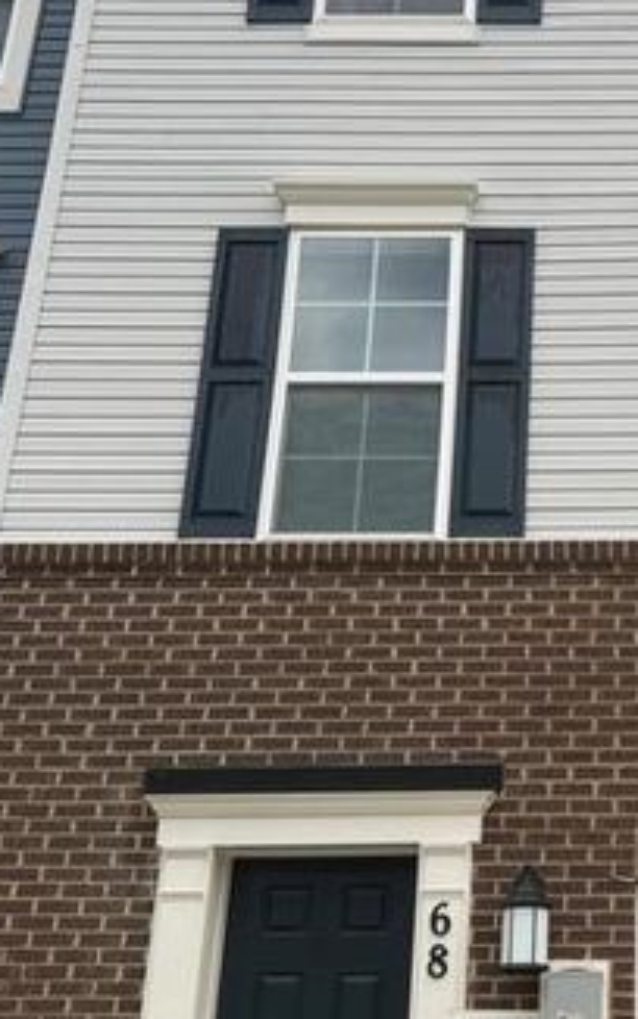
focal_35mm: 52
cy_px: 461
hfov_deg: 23.8
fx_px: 1445
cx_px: 635
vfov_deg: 38.8
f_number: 1.78
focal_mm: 6.76
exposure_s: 1/4405
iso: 80
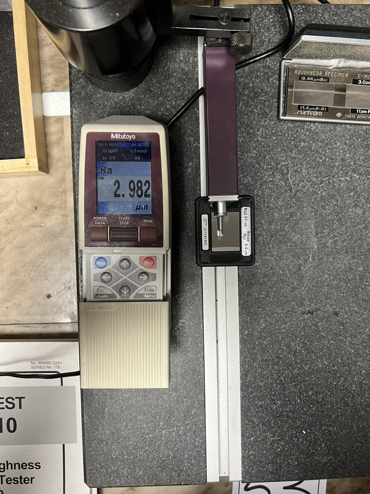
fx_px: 371
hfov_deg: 53.1
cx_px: 185
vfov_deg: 67.3
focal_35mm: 26
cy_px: 247
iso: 100
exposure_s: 1/50
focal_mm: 5.7
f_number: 1.5
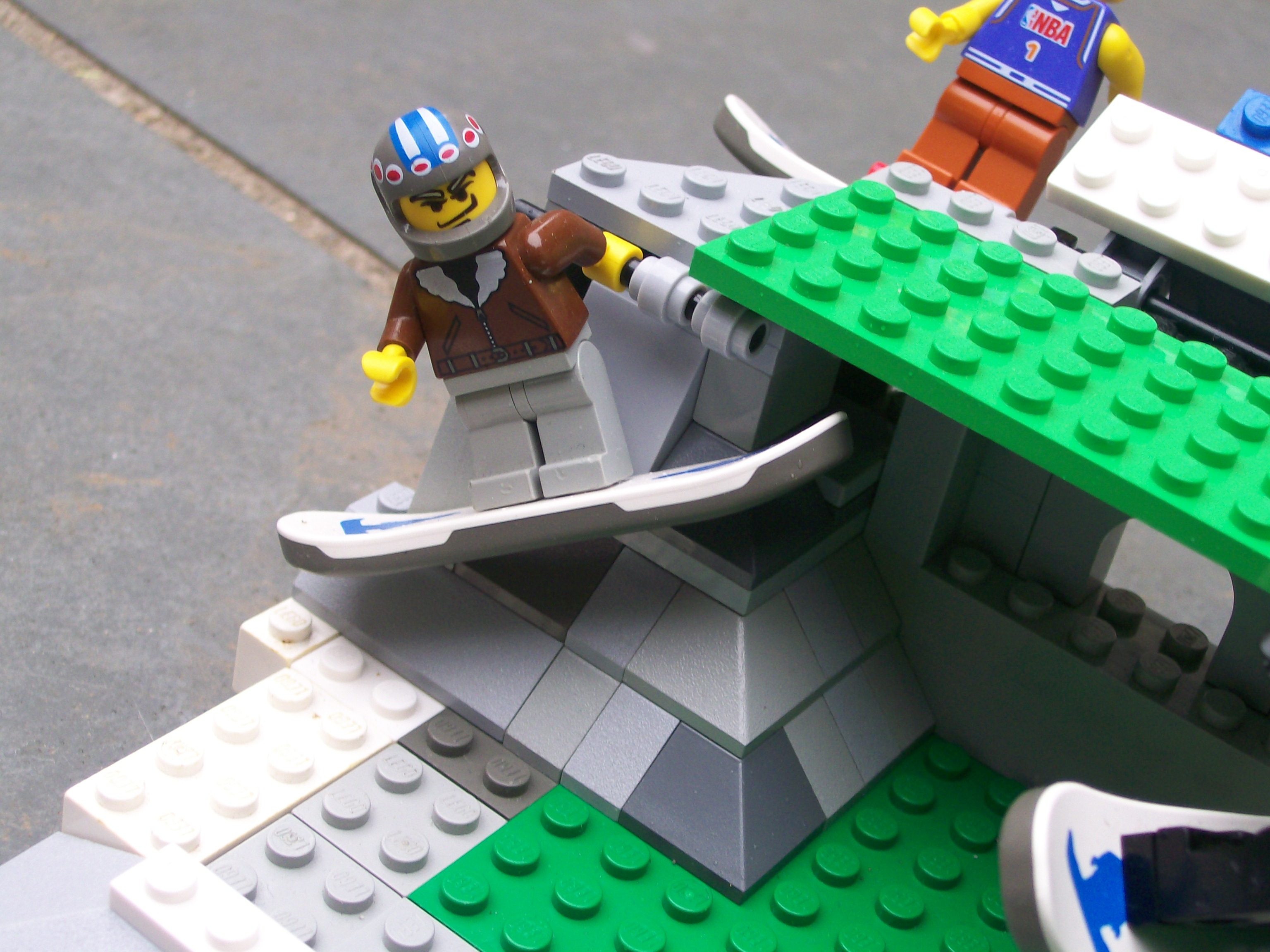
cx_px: 635
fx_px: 2055
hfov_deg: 34.3
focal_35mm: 56
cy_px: 476
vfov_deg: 26.1
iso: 80
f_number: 3.4
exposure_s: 1/55.2
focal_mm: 9.4
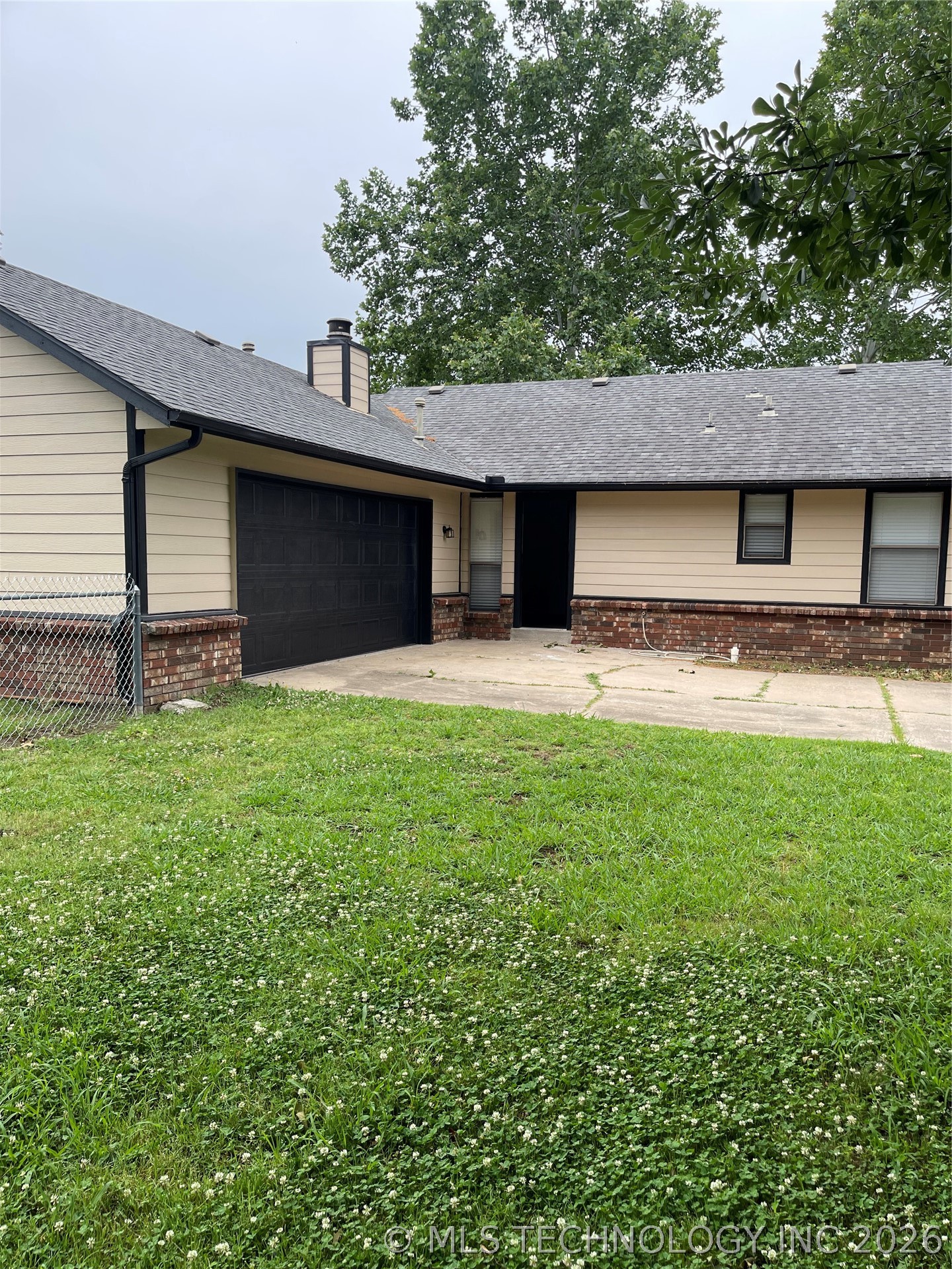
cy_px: 634
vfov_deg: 69.4
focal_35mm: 25
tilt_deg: -5.0
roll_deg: -1.1
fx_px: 917
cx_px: 476
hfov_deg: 54.9
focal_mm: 5.1
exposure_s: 1/621
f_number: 1.6
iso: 32
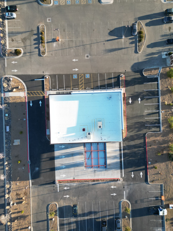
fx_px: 160
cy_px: 116
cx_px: 86
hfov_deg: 56.8
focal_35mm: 24
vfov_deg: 71.6
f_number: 1.7
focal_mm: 6.72
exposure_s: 1/500
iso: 200
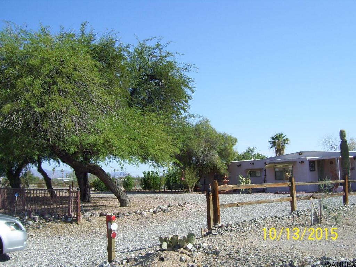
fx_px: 370
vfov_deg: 39.7
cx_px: 178
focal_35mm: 36
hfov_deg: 51.4
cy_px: 134
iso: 80
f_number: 4.8
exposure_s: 1/500
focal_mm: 6
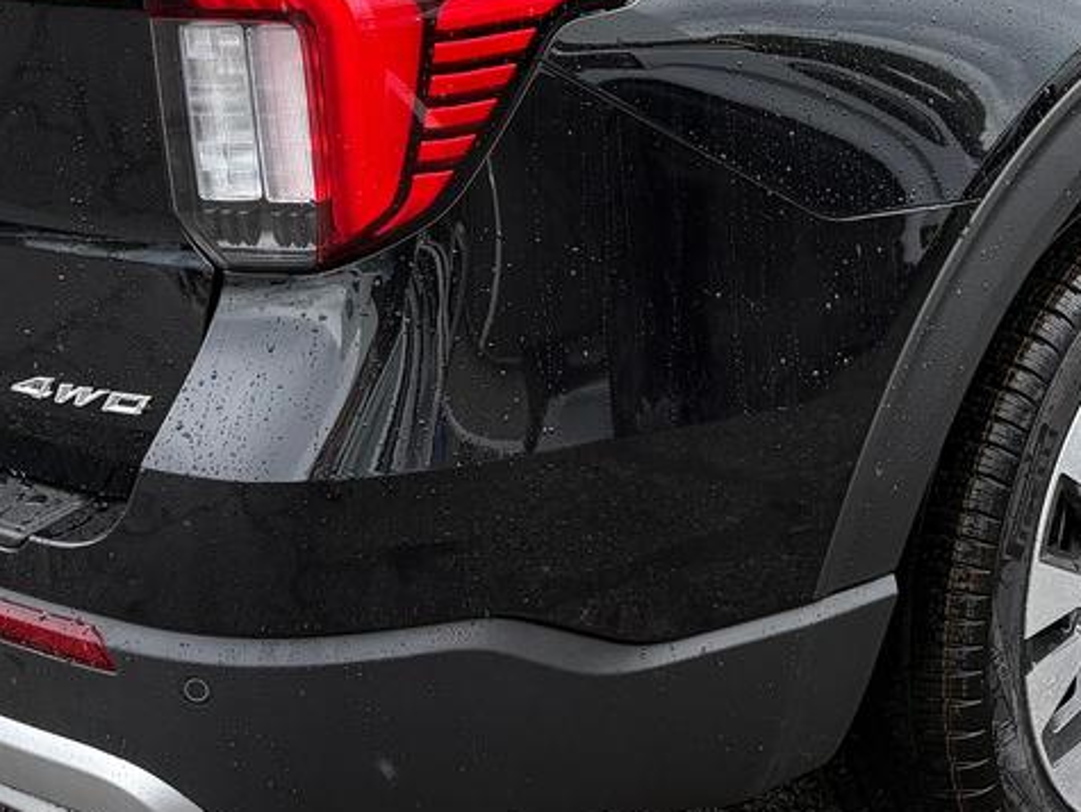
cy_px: -48
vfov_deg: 20.2
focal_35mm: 70
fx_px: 2188
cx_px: 726
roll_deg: +1.2
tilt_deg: -9.8
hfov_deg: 27.6
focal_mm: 5.96
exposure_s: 1/907
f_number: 1.6
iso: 64
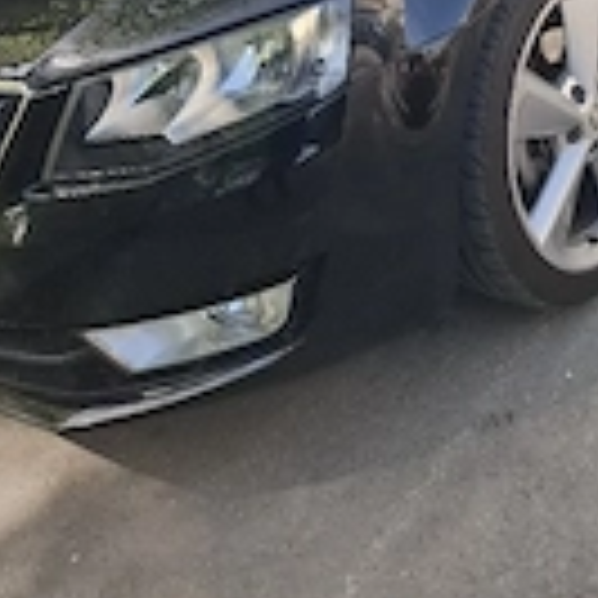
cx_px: 414
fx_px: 1192
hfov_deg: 27.9
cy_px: -234
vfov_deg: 23.8
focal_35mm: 61
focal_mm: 5.54
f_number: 1.8
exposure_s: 1/909
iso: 50
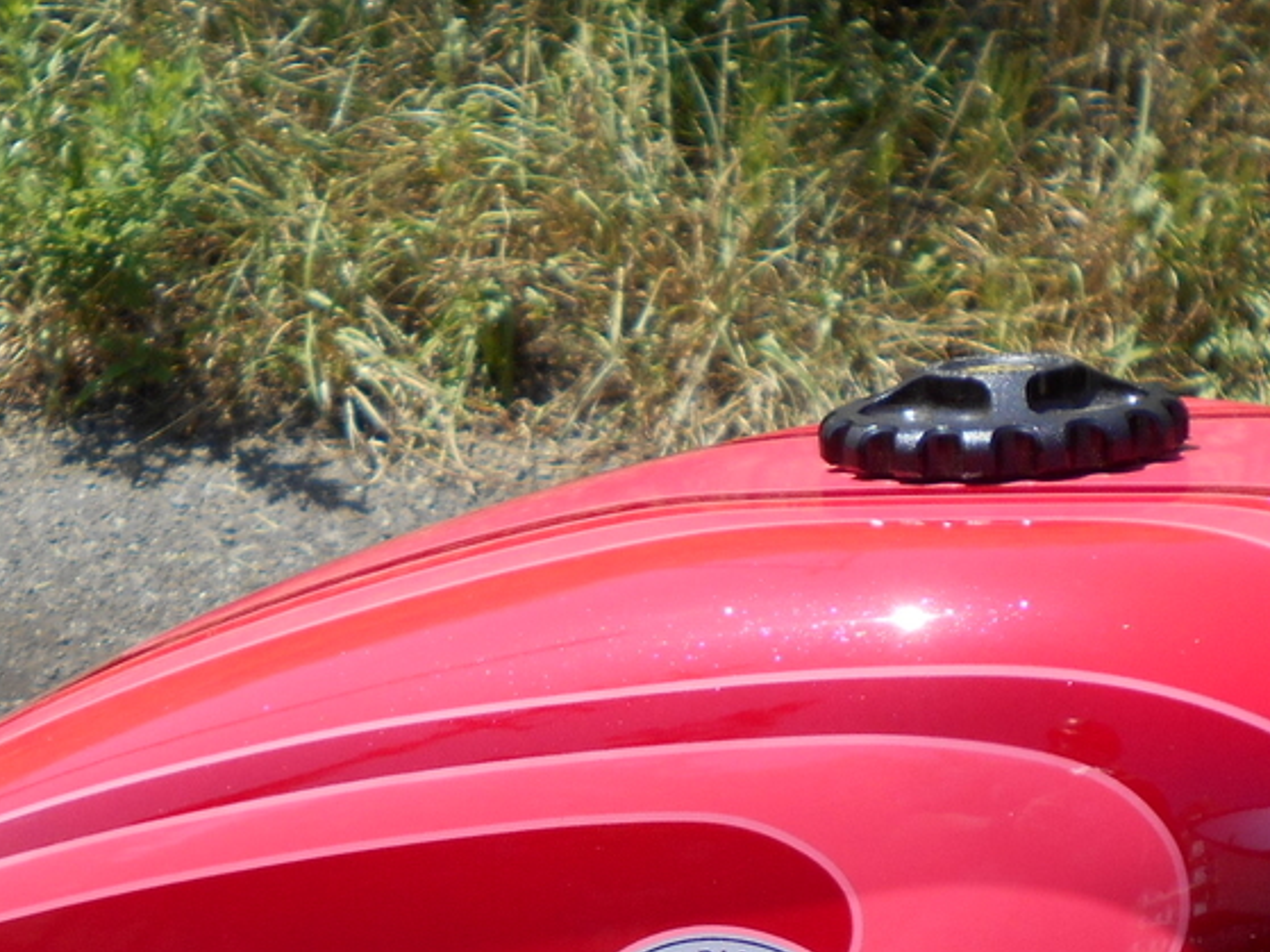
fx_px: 2678
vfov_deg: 19.6
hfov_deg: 26.6
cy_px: 945
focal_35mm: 73
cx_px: 518
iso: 80
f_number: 3.6
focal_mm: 5.8
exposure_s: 1/640
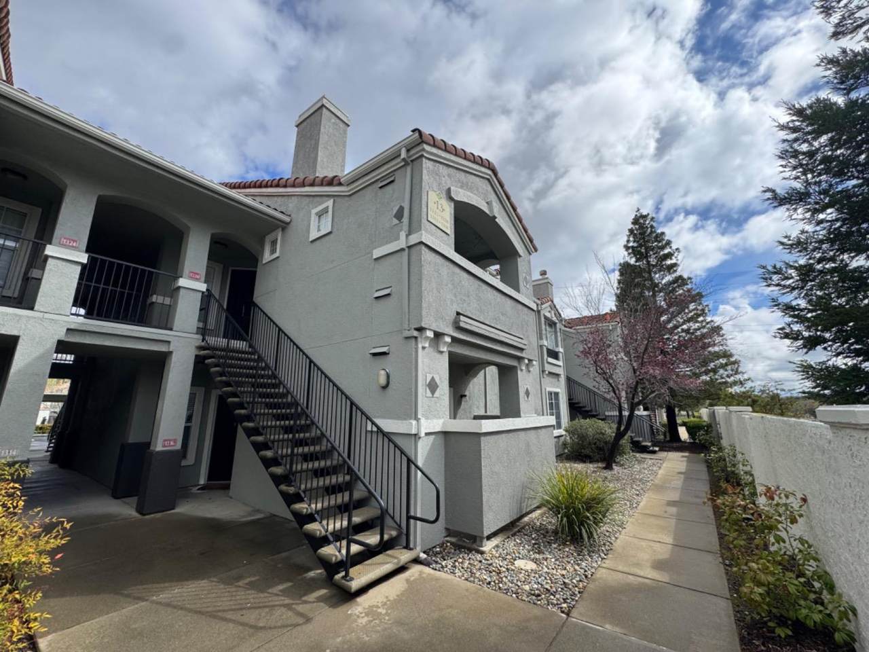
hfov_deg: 102.1
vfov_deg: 85.7
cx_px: 434
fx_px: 351
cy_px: 326
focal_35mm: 14
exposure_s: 1/1506
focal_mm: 2.22
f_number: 2.2
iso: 40
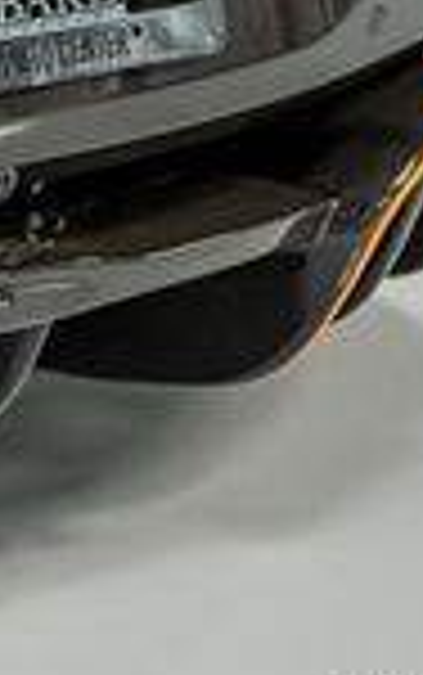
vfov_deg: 8.9
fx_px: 4326
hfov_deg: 5.4
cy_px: 11
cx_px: -662
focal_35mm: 235
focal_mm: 54
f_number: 5
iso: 800
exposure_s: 1/60
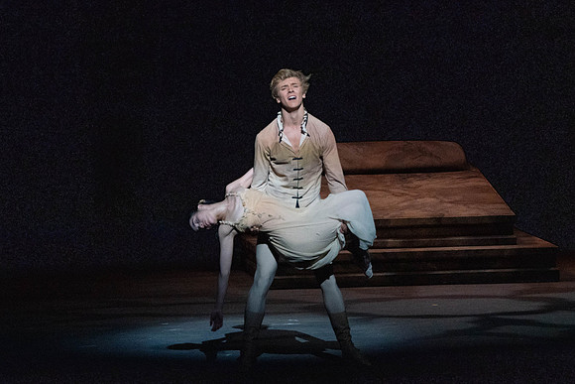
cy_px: 171
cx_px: 274
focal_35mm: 360
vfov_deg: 3.8
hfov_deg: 5.7
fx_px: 5750
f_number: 5.6
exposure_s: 1/200
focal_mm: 282
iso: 8000
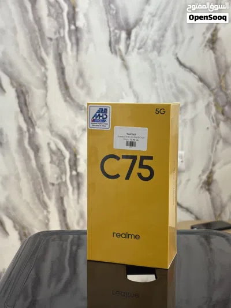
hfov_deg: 28.0
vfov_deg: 36.8
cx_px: 116
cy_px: 154
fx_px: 462
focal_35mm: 52
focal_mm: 5.96
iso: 25
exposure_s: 1/139
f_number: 1.6
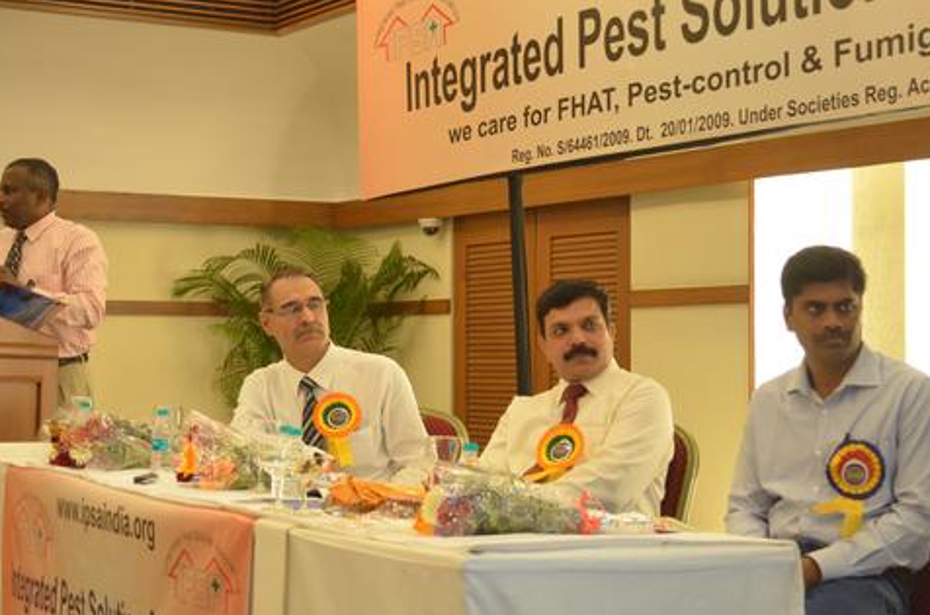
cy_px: 261
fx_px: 1753
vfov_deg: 19.9
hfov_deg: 29.7
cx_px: 442
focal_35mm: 68
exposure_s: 1/60
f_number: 5
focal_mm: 36
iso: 2000
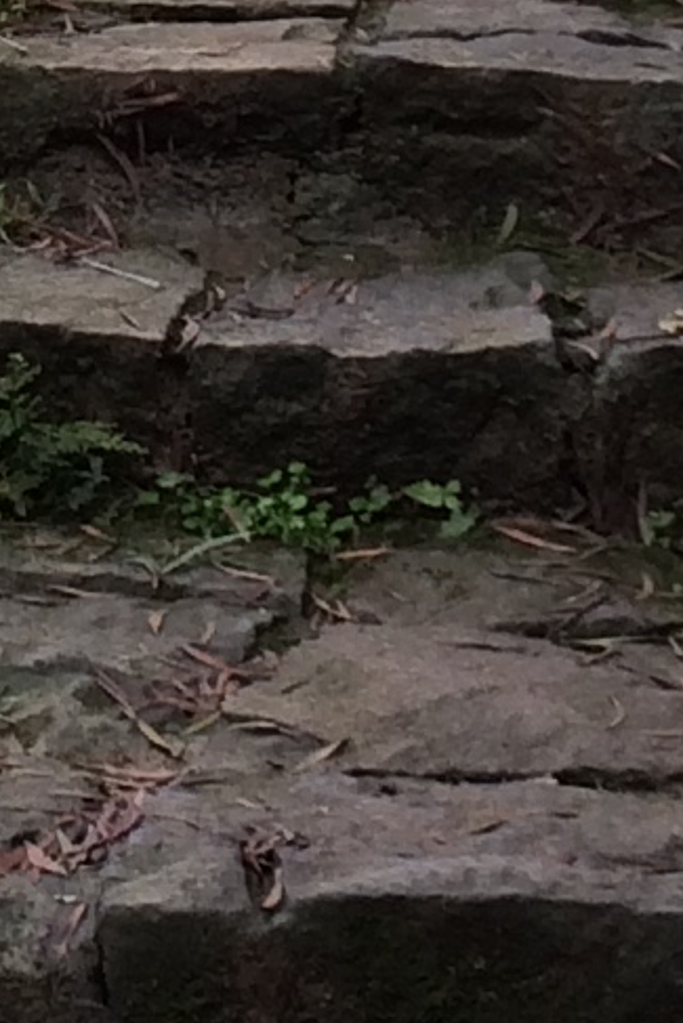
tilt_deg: +2.2
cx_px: -63
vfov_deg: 9.8
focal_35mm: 202
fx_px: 5744
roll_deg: +0.3
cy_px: -582
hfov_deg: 6.8
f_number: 2.2
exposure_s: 1/159
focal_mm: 4.15
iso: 32
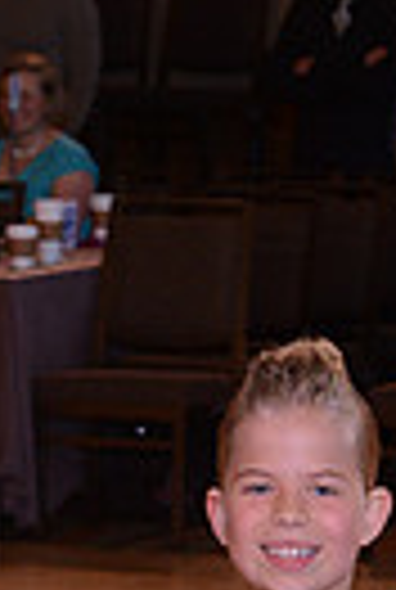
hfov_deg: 4.4
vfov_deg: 6.6
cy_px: 761
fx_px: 5071
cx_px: -218
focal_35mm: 309
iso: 1600
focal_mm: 70
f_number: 8
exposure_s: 1/200
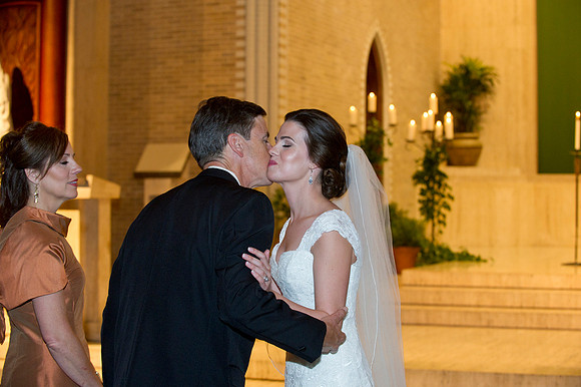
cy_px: 194
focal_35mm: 70
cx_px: 290
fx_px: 1129
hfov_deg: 28.9
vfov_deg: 19.4
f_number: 3.5
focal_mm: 70
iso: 1600
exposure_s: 1/80
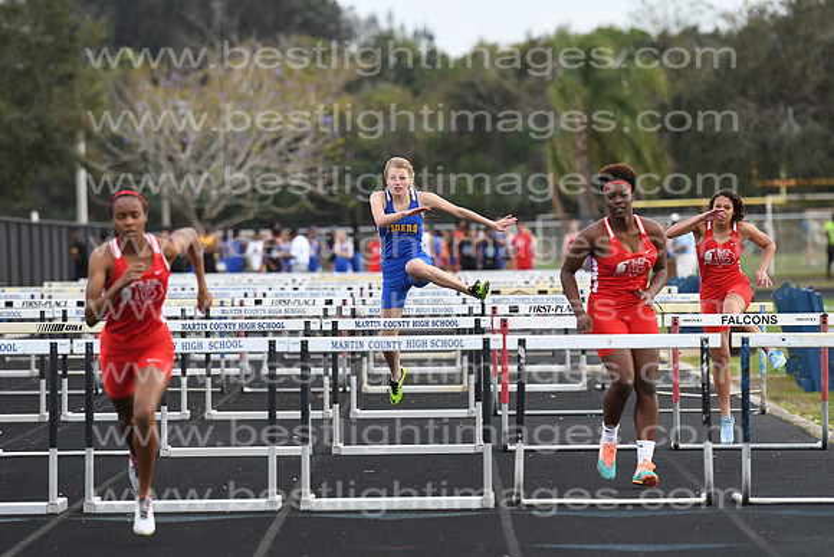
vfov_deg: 5.0
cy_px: 278
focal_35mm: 278
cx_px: 417
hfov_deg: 7.4
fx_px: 6430
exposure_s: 1/1600
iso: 800
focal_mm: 185
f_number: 4
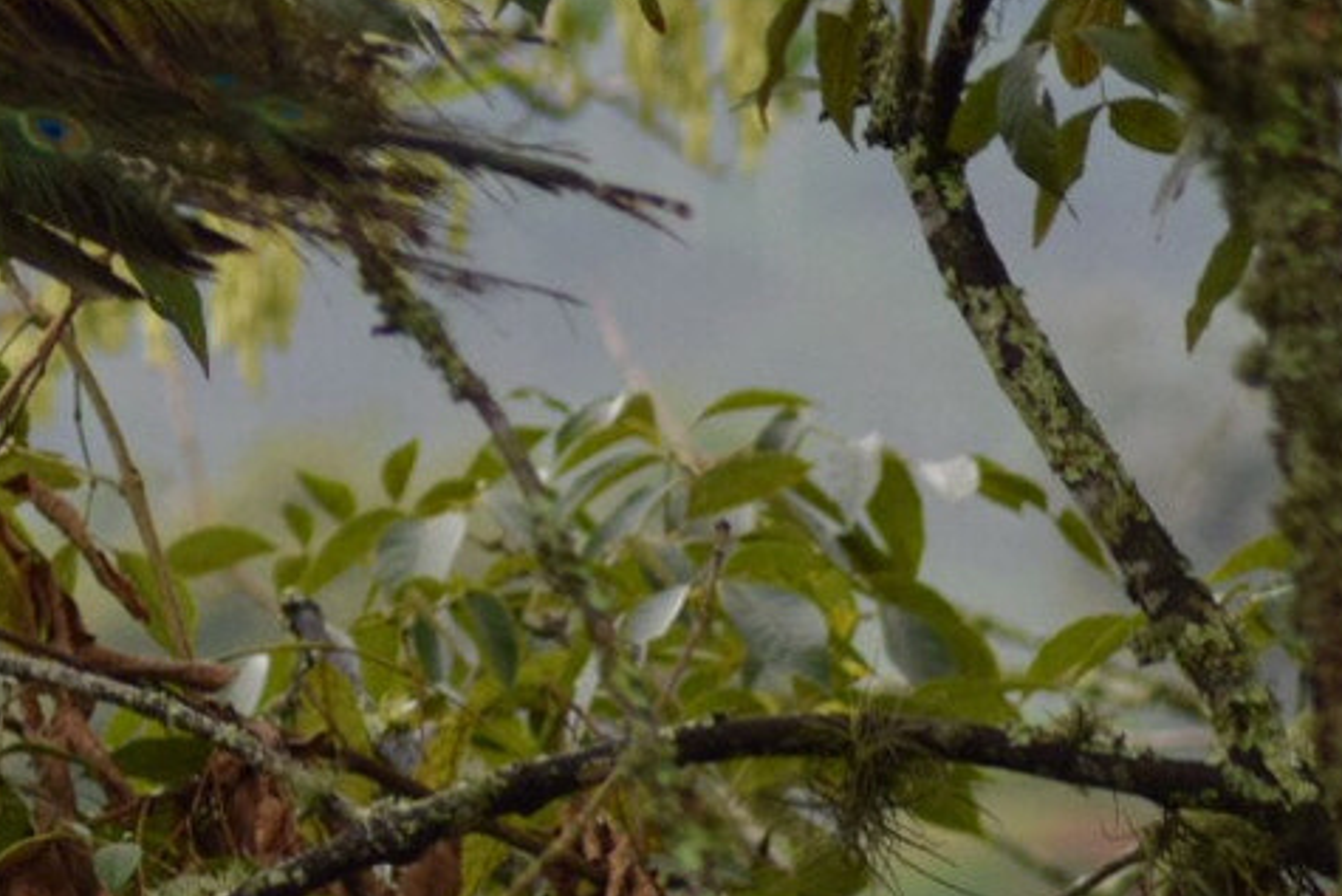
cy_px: -114
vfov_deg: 2.2
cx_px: -695
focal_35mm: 616
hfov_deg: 3.3
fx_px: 22969
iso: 400
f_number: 5
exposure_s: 1/400
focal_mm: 122
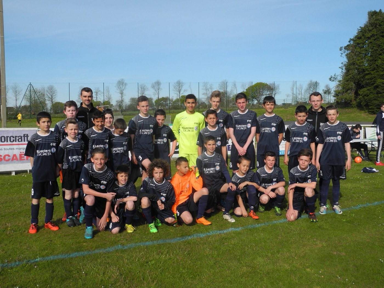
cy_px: 144
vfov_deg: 37.7
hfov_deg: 49.0
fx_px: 422
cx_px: 192
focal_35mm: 38
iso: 100
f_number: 4
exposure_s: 1/1000
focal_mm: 8.1
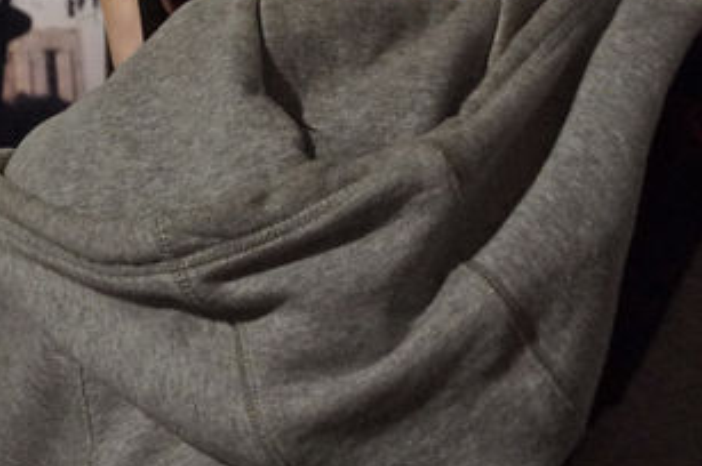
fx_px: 3428
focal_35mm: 176
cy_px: -81
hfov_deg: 11.6
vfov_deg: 7.7
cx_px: 50
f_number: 4.5
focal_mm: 40
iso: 2500
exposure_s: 1/160
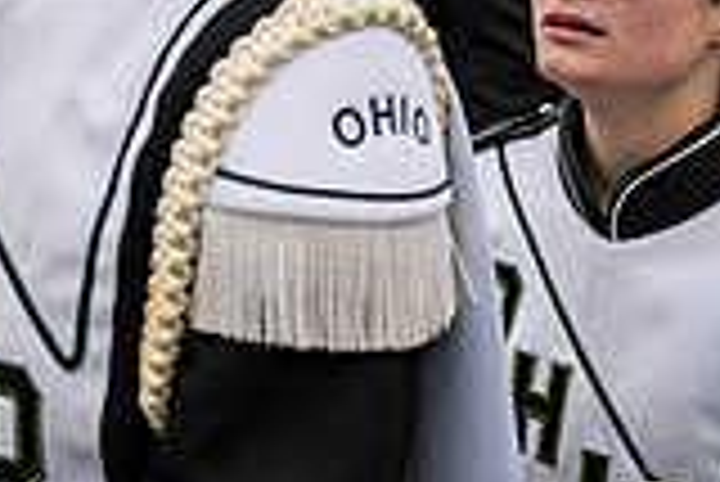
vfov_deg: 14.7
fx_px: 1742
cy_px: -218
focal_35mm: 87
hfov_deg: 22.2
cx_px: -58
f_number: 2.8
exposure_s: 1/500
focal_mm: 24
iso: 100
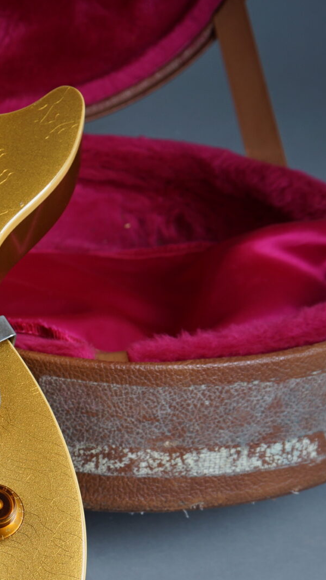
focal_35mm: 106
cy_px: 406
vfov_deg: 20.1
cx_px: -368
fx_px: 1630
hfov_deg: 10.3
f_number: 8
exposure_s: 1/160
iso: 125
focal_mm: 42
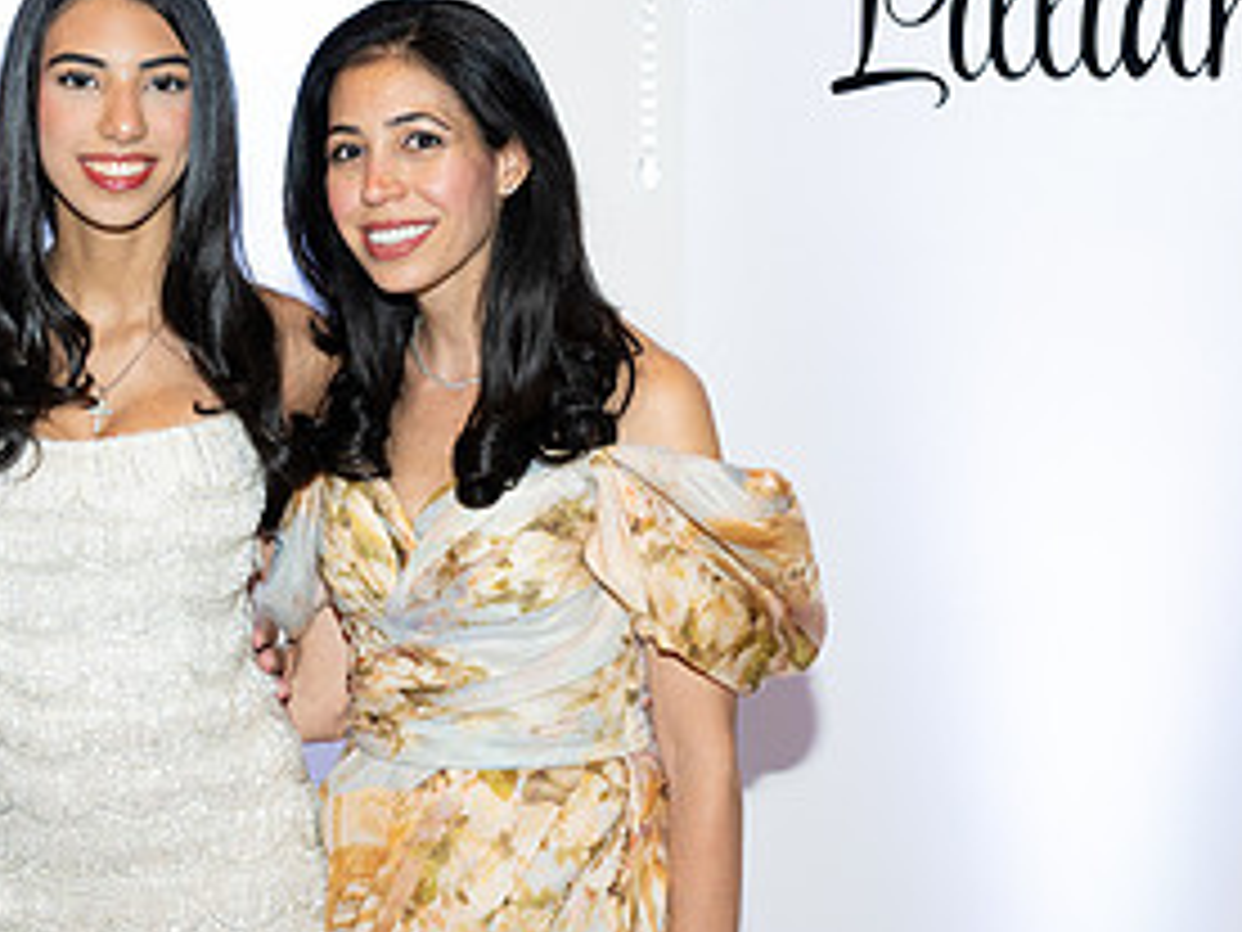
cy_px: 489
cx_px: 94
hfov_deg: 22.9
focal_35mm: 83
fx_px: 2978
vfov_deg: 17.8
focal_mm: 41
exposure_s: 1/80
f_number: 5.6
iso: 1000
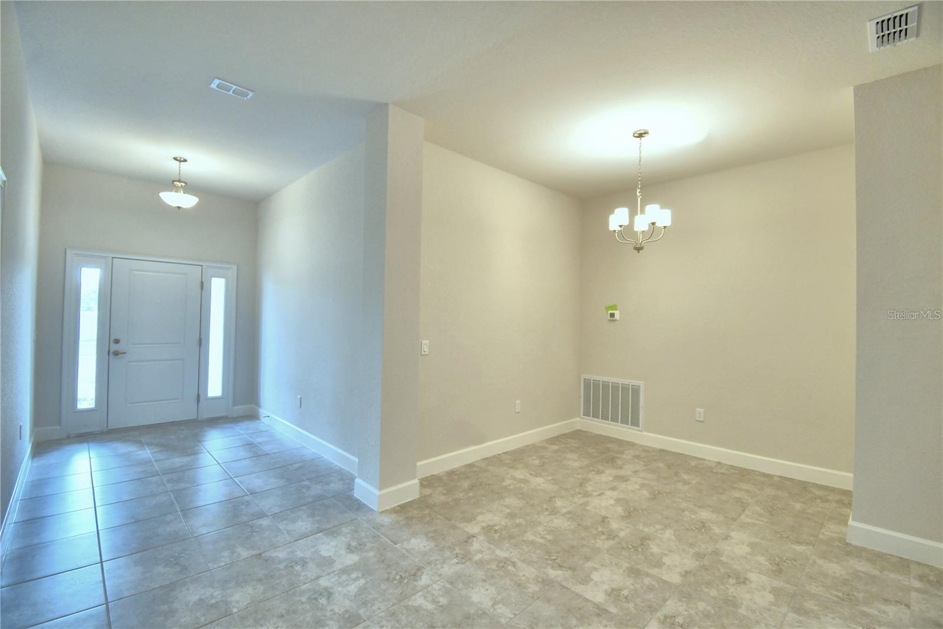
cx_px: 472
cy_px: 314
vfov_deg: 77.3
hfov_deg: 100.4
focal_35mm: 15
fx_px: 393
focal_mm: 10
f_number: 4.5
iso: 400
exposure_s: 1/60
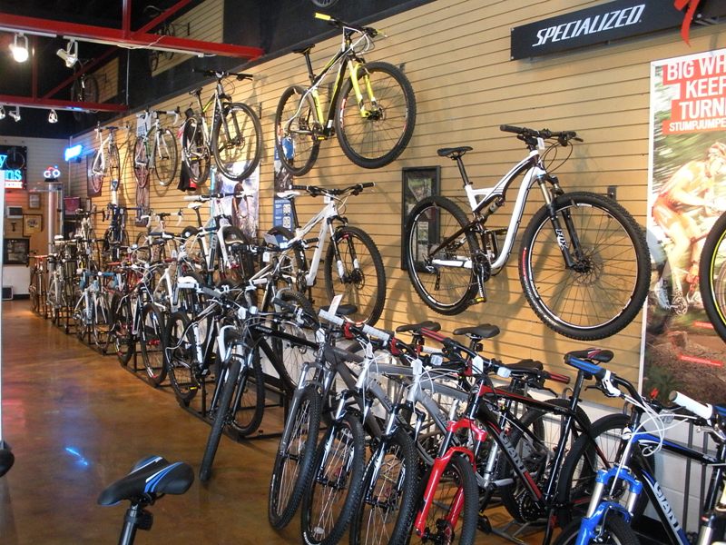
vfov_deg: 39.7
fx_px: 755
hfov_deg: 51.4
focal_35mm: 36
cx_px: 363
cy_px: 272
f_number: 3.5
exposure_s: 1/20.2
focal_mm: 6.3
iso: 400
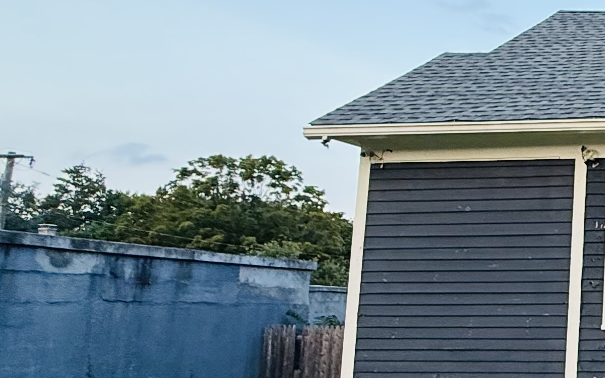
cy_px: 216
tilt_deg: +7.9
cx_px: 877
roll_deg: +0.0
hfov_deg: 28.5
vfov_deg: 25.8
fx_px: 824
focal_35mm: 50
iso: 200
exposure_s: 1/99
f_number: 2.2
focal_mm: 2.22
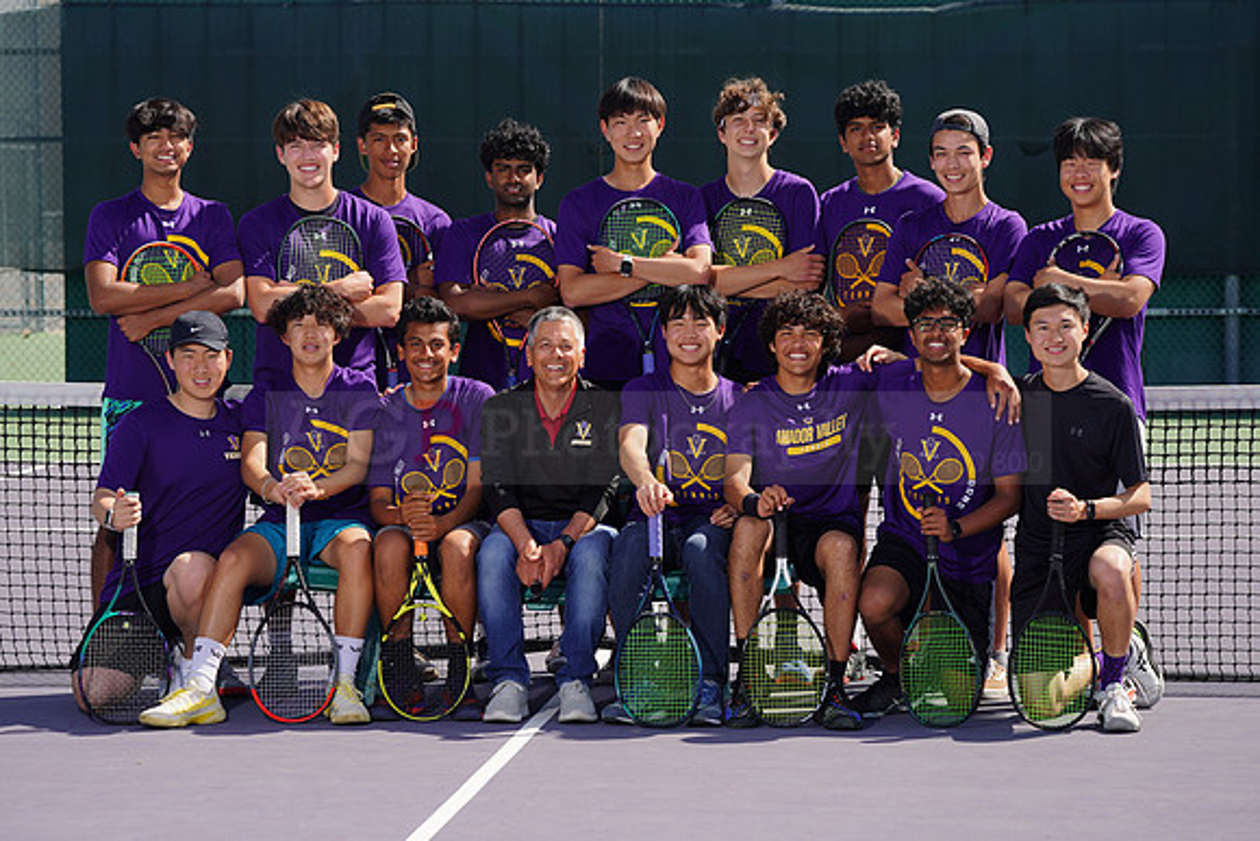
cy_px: 420
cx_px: 630
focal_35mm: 146
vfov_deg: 9.4
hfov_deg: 14.1
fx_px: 5111
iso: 100
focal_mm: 146
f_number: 9
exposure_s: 1/250
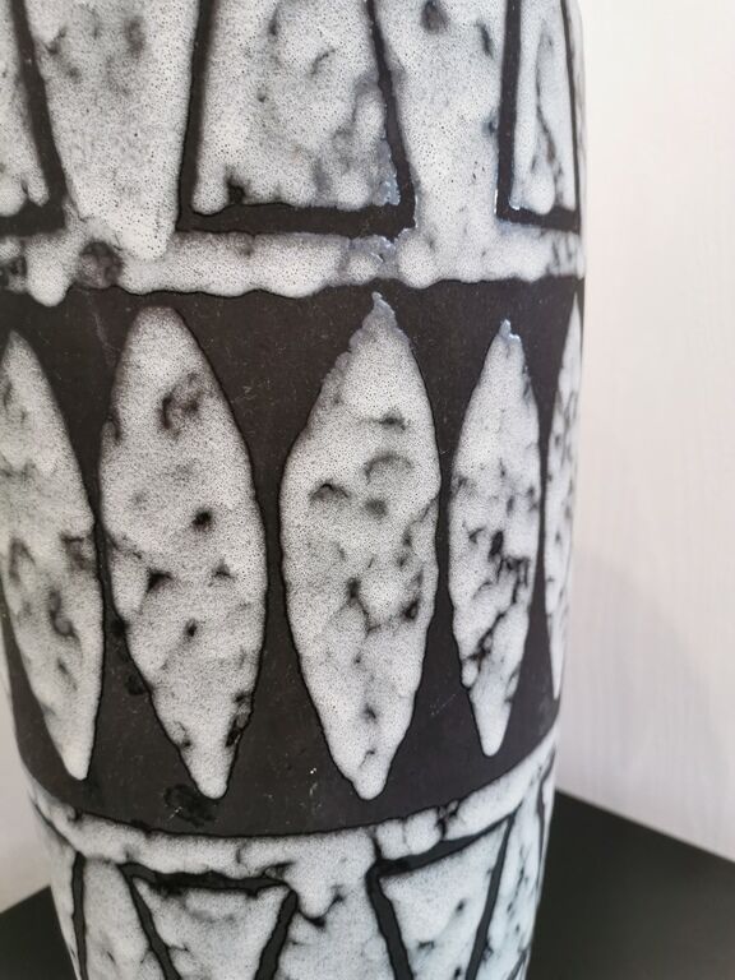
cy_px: 490
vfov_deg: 65.3
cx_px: 368
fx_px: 764
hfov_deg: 51.4
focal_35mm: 27
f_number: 1.8
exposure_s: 1/50
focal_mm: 5.58
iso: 200
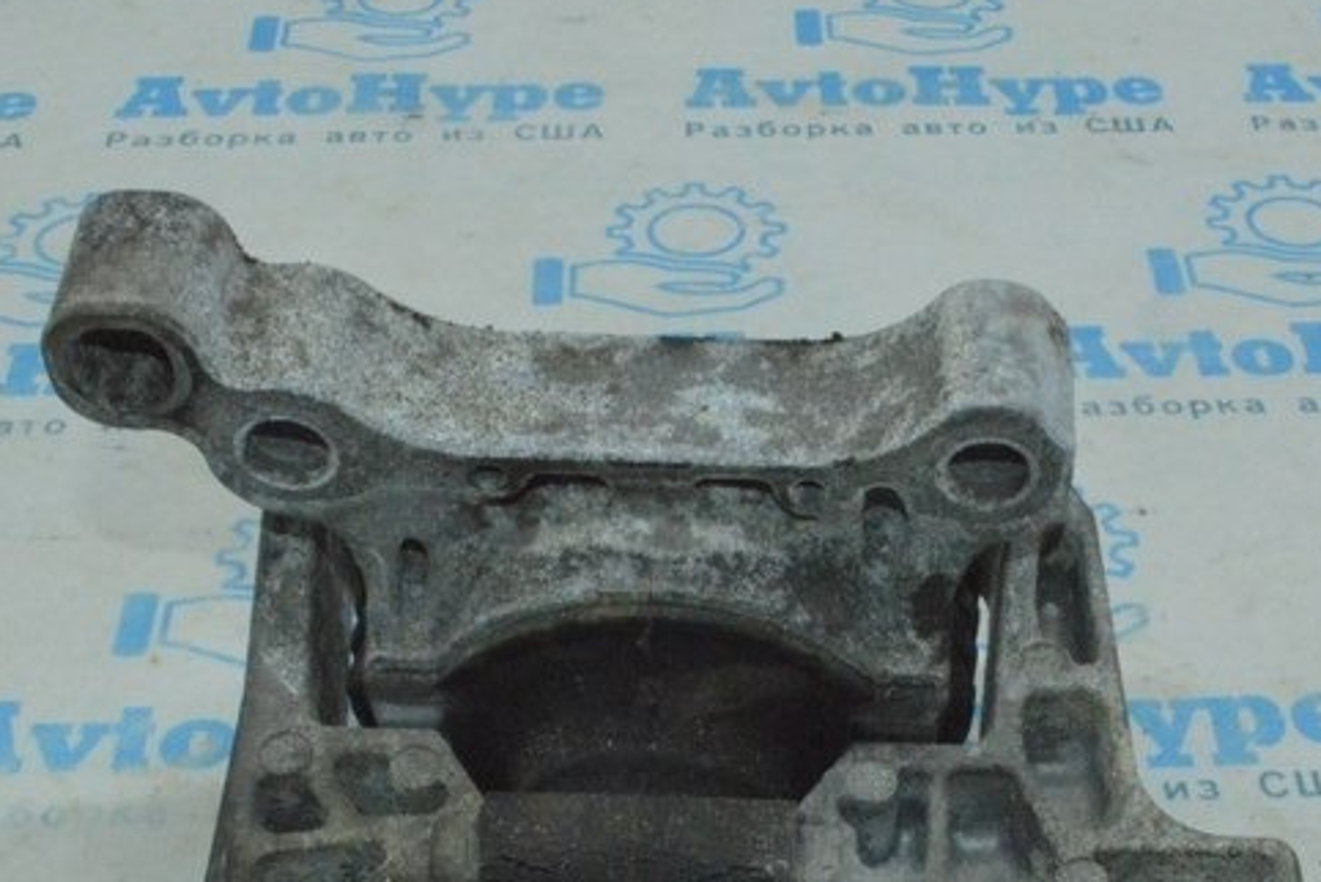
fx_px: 2570
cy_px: 675
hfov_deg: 28.8
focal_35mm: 70
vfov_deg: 19.3
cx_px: 737
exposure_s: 1/60
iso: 6400
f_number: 25
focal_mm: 22
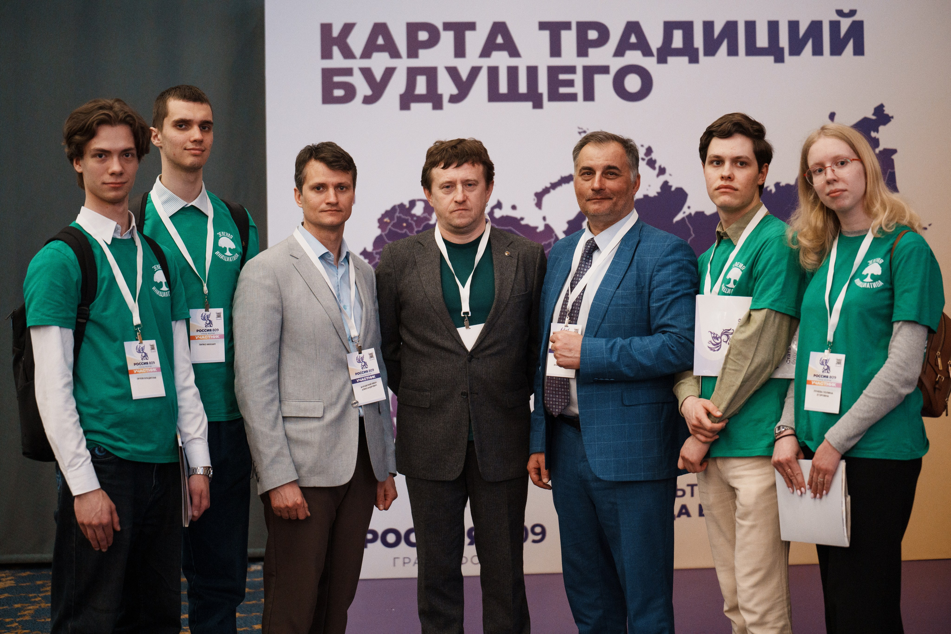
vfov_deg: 19.5
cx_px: 476
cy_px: 317
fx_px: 1849
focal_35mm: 70
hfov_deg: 28.8
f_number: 2.8
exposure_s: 1/200
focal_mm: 70
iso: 3200
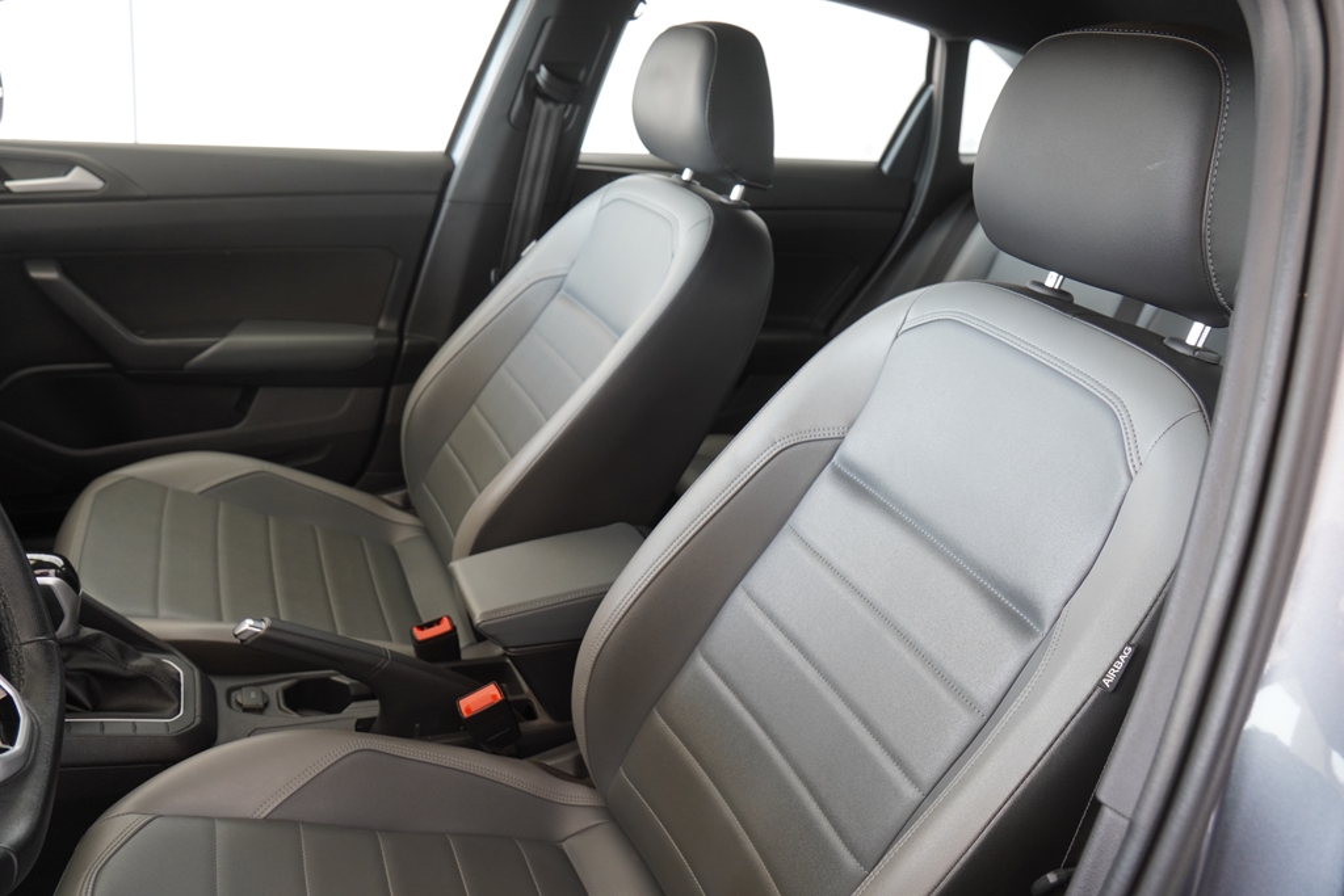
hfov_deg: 70.4
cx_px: 672
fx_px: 952
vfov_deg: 50.4
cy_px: 448
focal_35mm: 26
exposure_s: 1/60
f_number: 4
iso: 250
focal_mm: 17
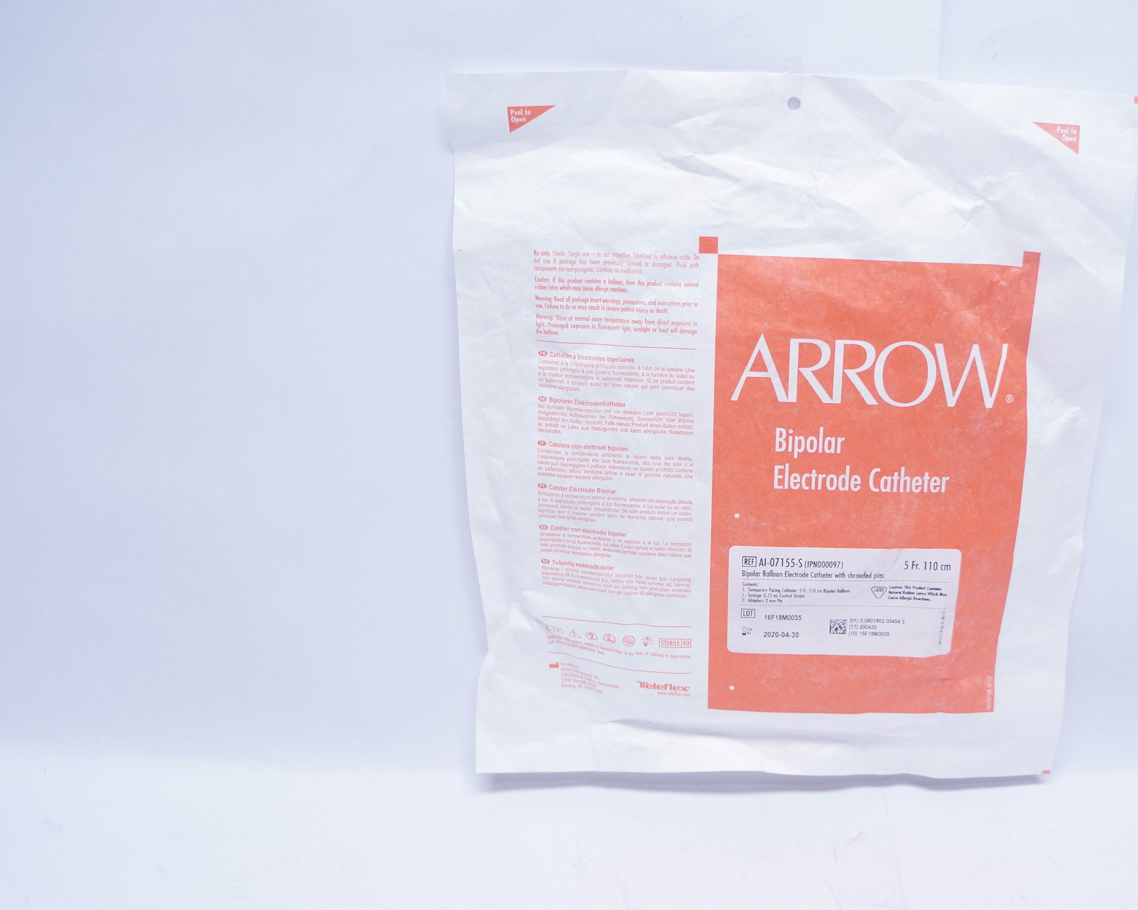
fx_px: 1179
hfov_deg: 50.5
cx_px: 768
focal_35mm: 35
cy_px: 431
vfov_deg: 42.2
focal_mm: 18
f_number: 3.5
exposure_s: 1/160
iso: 800
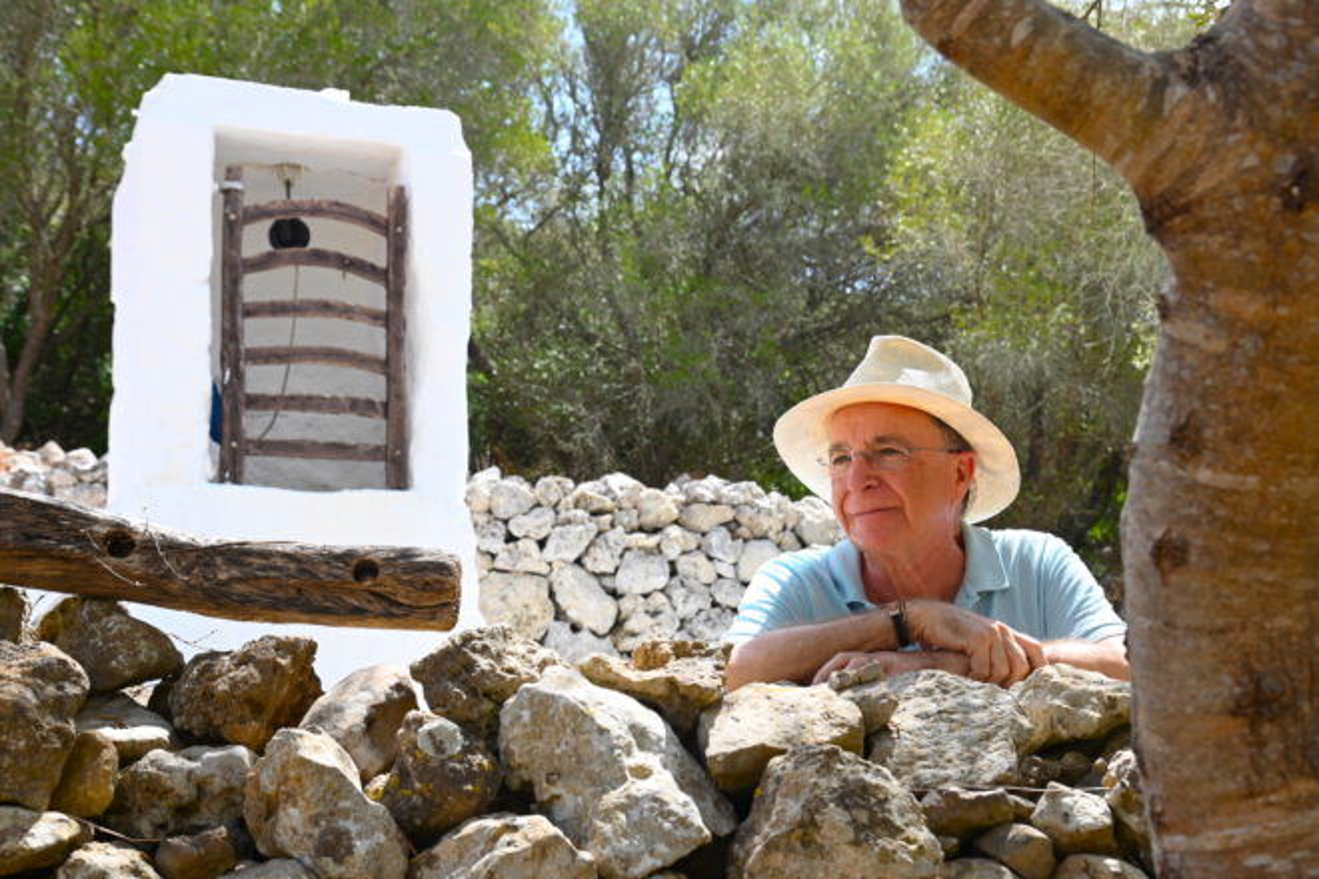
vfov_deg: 28.1
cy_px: 440
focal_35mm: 48
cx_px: 660
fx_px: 1759
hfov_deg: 41.1
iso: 320
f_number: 9
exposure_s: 1/200
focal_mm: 48
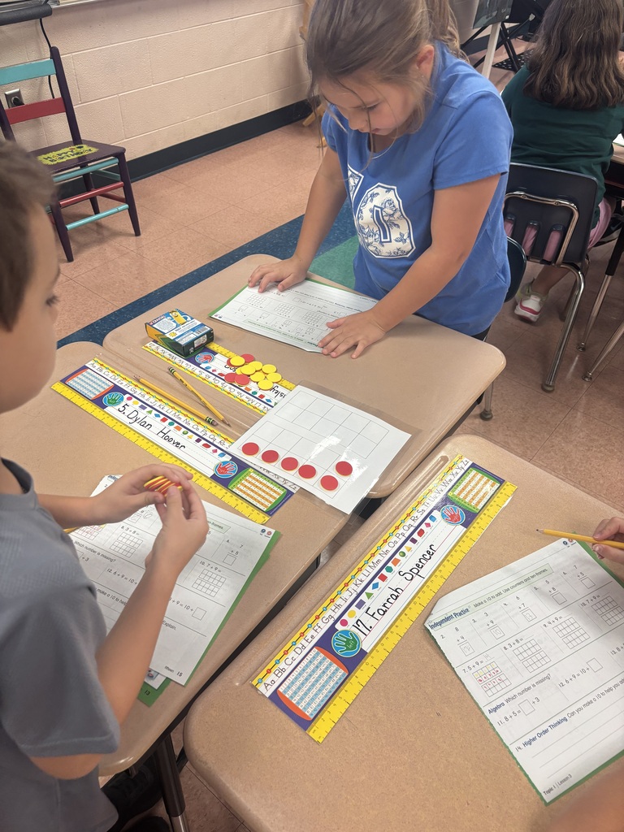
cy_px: 416
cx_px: 312
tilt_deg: -42.9
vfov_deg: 67.3
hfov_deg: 53.1
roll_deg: -3.1
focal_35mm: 26
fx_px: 625
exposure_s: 1/120
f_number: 1.6
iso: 125
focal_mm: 5.96
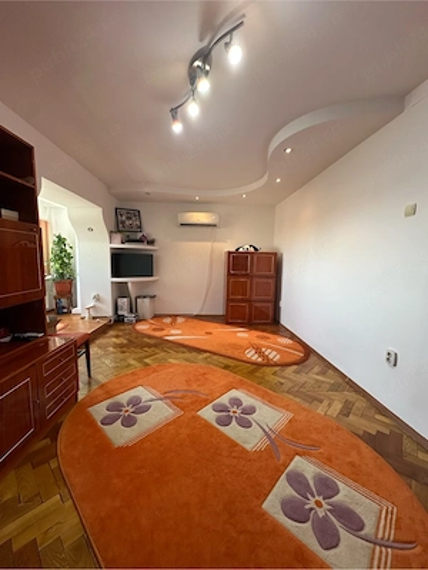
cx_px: 214
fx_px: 231
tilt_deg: -5.6
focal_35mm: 14
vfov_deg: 102.1
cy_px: 285
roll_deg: -2.4
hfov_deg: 85.7
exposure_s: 1/100
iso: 160
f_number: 2.2
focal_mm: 2.22
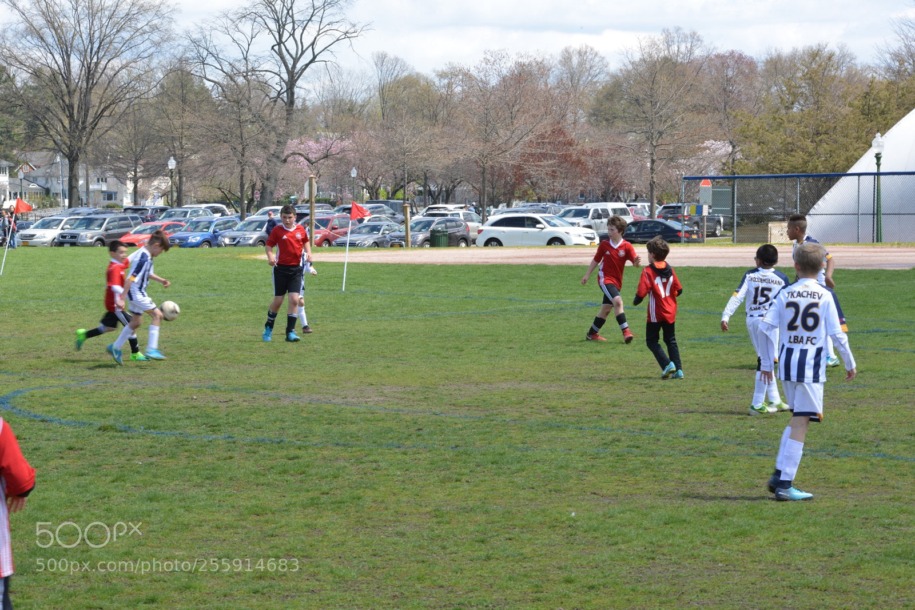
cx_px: 458
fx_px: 3431
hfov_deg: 15.2
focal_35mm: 135
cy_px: 305
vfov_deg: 10.2
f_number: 22
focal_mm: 135
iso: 560
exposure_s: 1/80
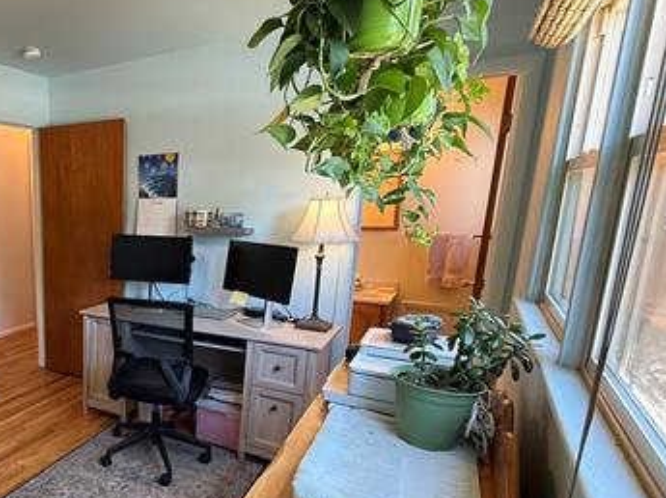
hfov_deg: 58.0
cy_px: 308
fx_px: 500
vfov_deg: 52.5
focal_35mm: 26
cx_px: 69
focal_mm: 2.22
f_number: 2.2
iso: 250
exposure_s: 1/60
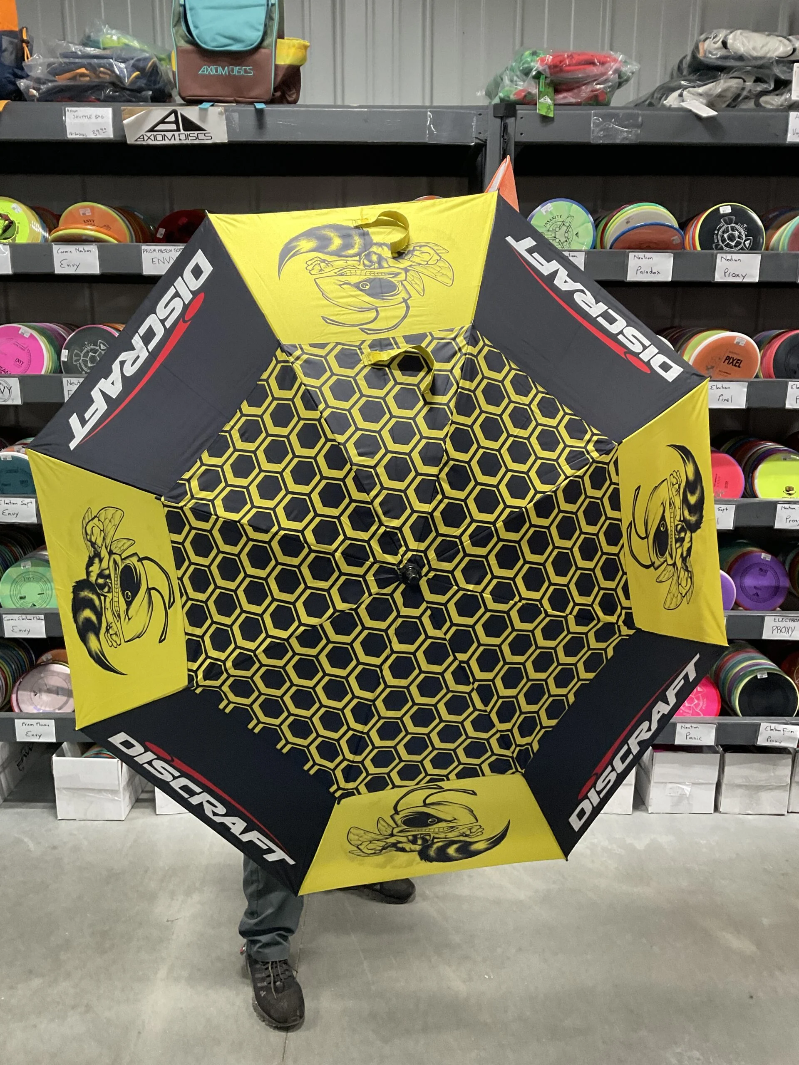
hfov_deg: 48.2
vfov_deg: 61.7
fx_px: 892
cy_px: 532
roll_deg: -1.6
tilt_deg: -13.8
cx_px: 400
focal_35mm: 29
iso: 125
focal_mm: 3
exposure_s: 1/60
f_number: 1.8
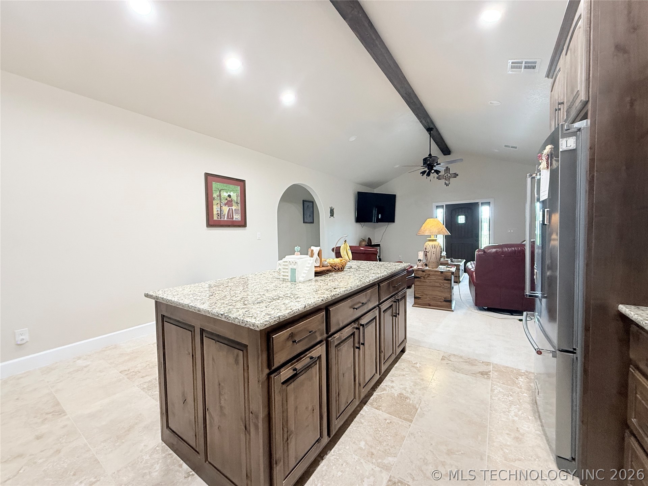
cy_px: 243
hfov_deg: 102.1
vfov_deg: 85.7
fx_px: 262
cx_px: 324
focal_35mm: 14
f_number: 2.2
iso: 320
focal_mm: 2.22
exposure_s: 1/60
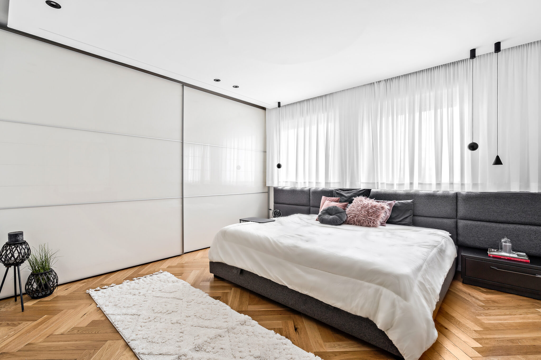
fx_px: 240
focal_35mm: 16
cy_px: 180
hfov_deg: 96.7
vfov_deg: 73.7
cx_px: 270
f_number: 9
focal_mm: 16
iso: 320
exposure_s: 1.3
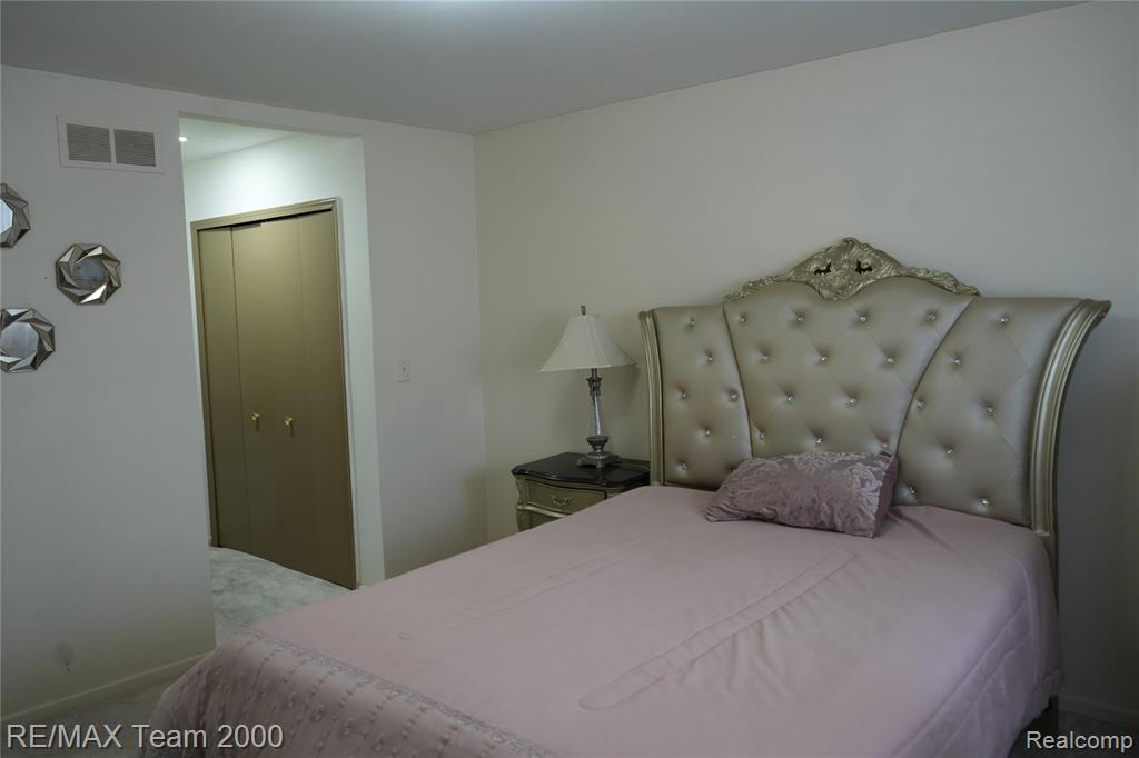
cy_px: 379
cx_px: 570
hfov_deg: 65.5
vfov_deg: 46.4
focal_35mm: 28
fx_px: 886
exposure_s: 1/160
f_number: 4
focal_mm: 28
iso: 1600
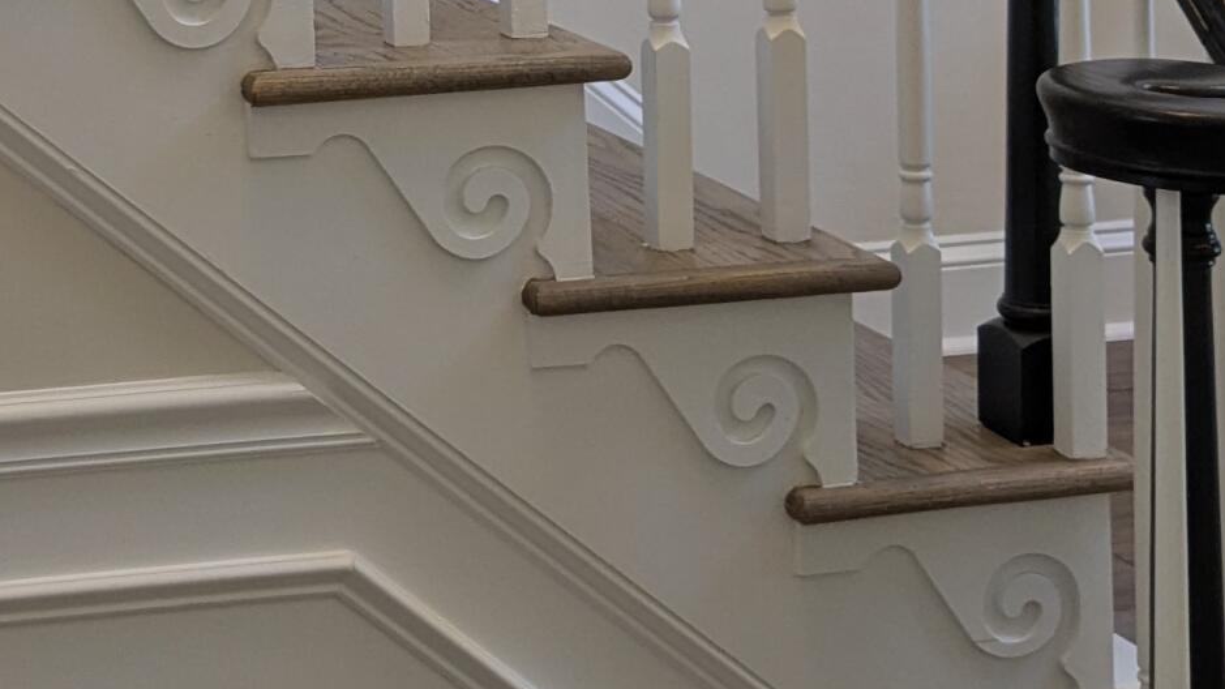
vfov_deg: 12.2
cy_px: -380
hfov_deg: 22.0
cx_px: 68
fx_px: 3053
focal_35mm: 94
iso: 82
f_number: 1.73
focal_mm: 4.38
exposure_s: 1/24
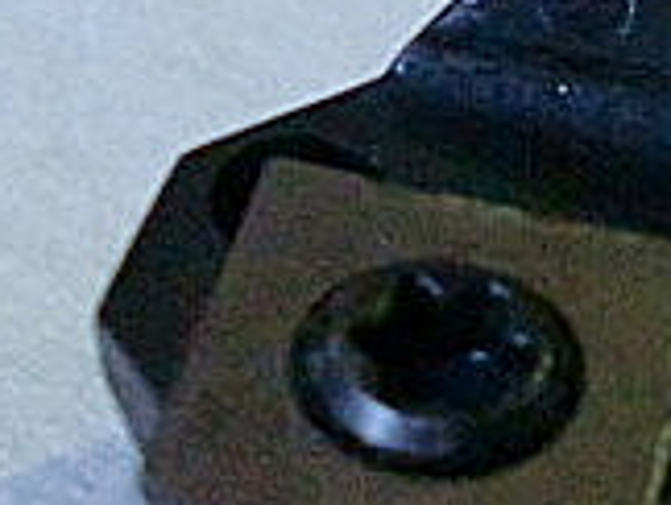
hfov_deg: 14.0
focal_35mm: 138
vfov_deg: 10.8
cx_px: 741
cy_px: 310
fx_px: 2679
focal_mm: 6.3
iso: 1000
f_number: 3.1
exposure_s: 1/60
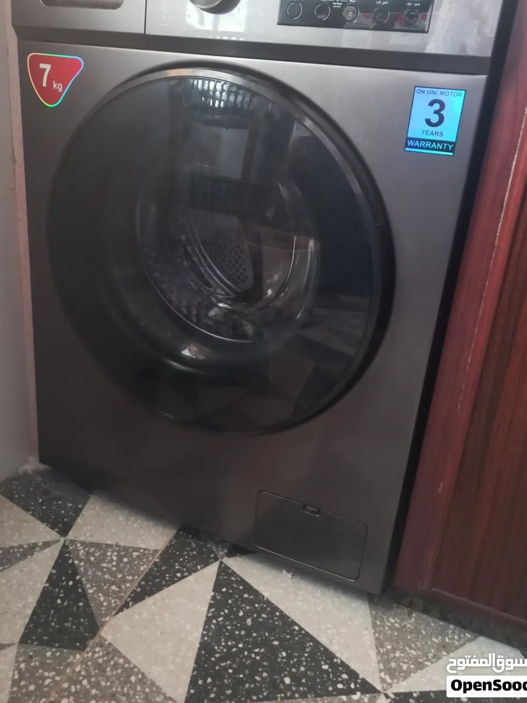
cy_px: 290
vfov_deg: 59.6
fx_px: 609
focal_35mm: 30
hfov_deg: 46.7
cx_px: 235
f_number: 2
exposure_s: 1/33
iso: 320
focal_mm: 4.6
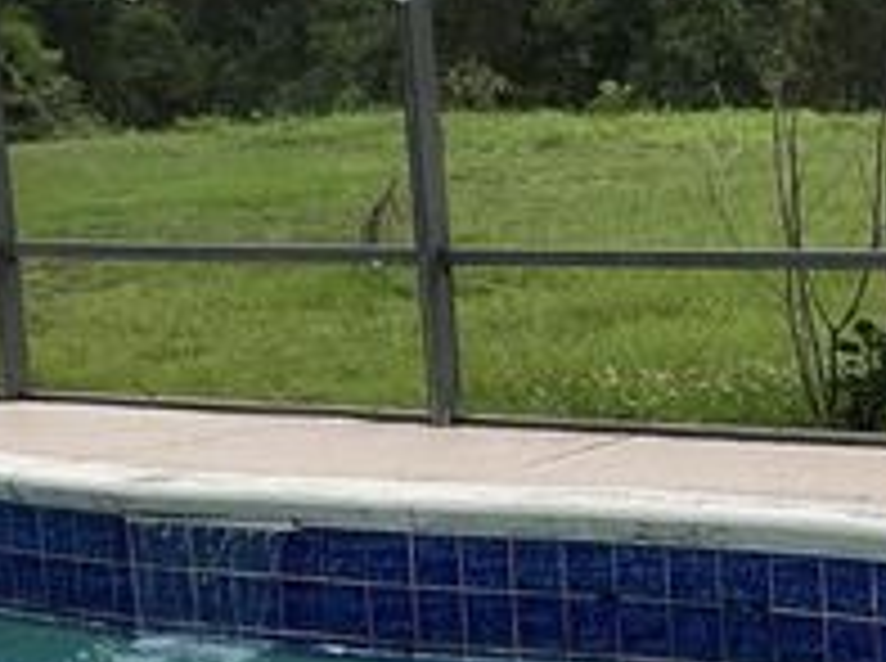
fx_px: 2657
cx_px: 884
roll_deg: +1.6
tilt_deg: -7.3
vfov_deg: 14.2
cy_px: 333
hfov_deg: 18.4
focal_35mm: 104
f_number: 1.8
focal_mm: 3
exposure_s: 1/400
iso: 16
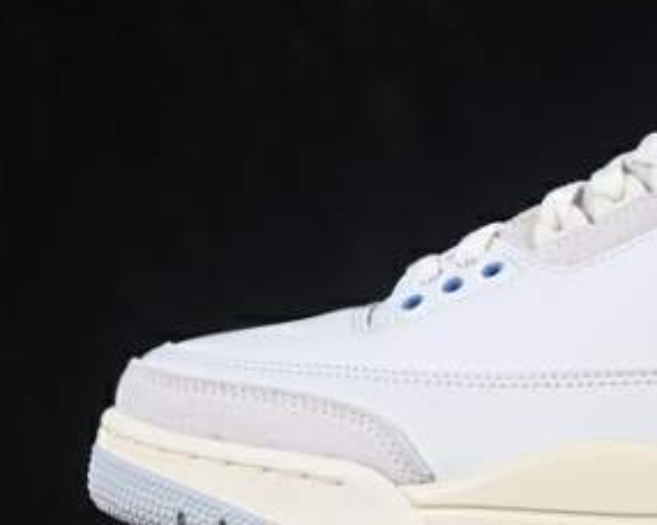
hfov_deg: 10.6
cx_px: 662
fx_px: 3500
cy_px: 237
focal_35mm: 180
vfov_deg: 8.6
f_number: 8
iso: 160
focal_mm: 50
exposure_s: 1/80
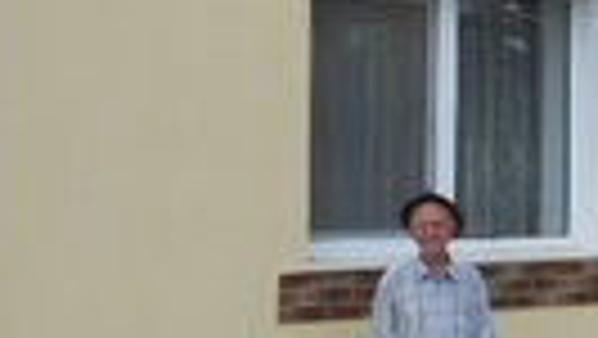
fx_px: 1872
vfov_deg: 10.3
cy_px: 151
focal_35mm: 118
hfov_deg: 18.0
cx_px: 454
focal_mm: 6.72
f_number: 5.5
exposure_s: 1/320
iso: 80
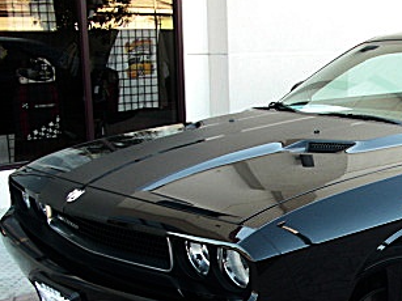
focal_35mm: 75
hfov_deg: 24.8
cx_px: 397
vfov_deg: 19.3
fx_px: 871
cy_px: 268
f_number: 2.8
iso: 100
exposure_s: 1/80
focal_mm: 6.3
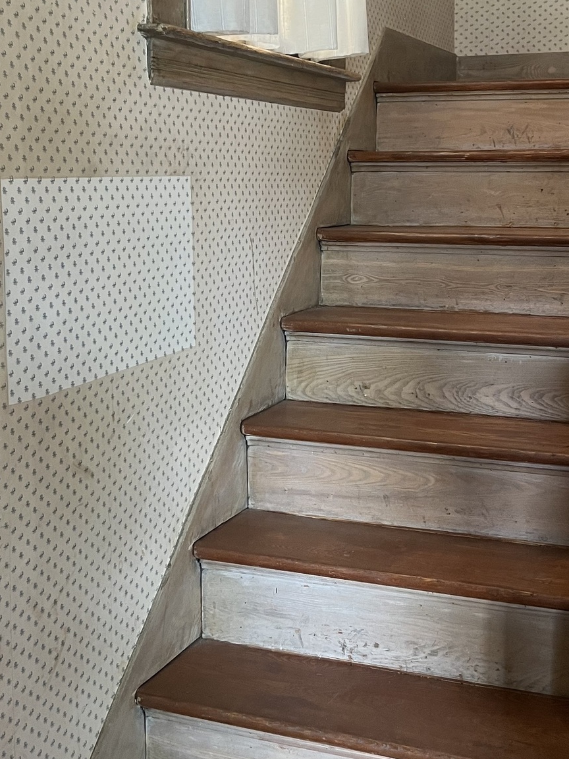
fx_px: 1140
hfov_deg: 28.0
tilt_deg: -5.6
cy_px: 304
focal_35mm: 52
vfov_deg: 36.7
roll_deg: +0.9
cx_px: 270
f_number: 1.5
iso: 160
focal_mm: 5.7
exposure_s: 1/60
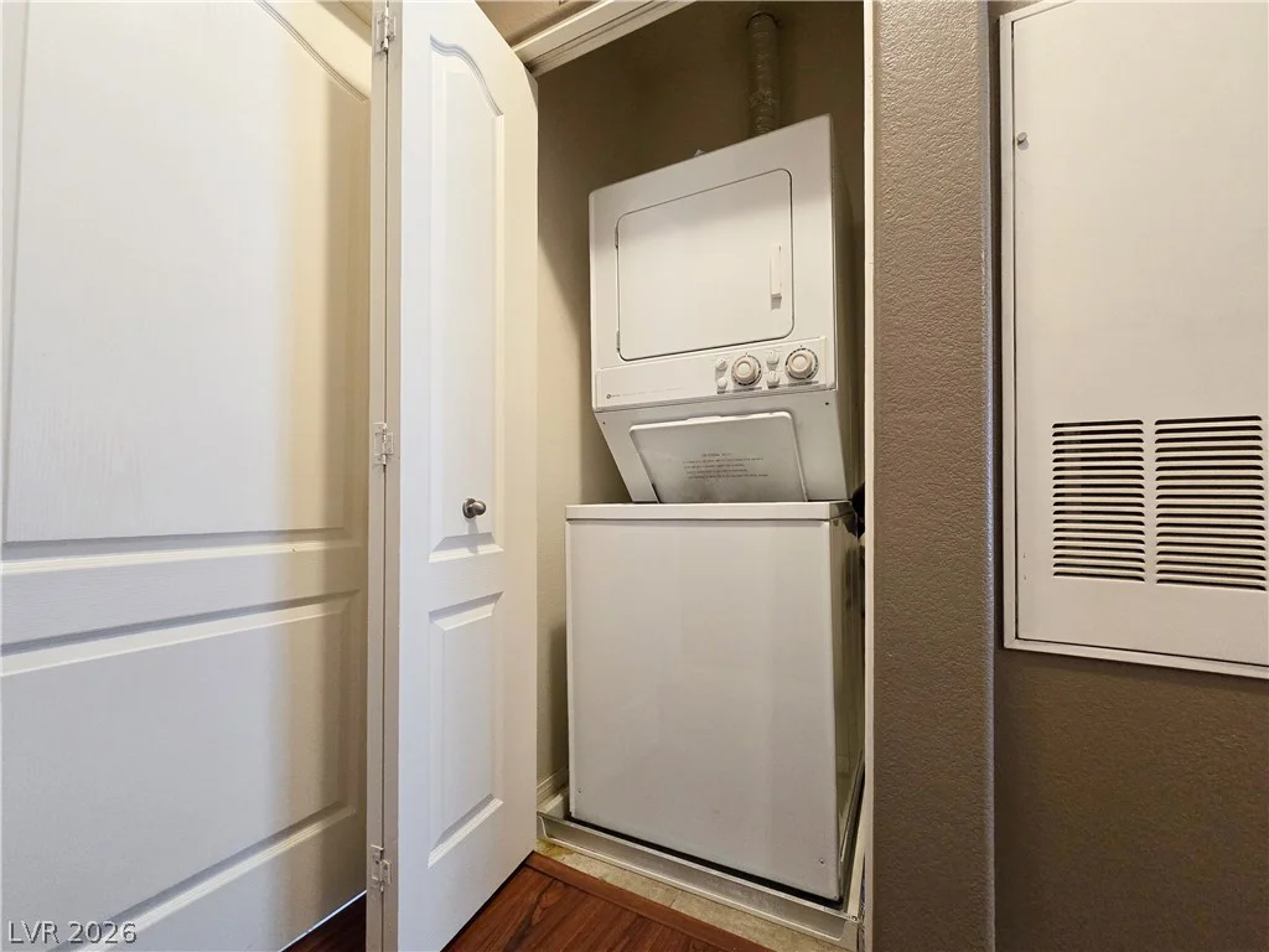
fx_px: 477
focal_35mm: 13
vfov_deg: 89.9
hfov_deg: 106.2
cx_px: 634
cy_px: 476
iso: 640
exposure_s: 1/60
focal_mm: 2.2
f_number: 2.2
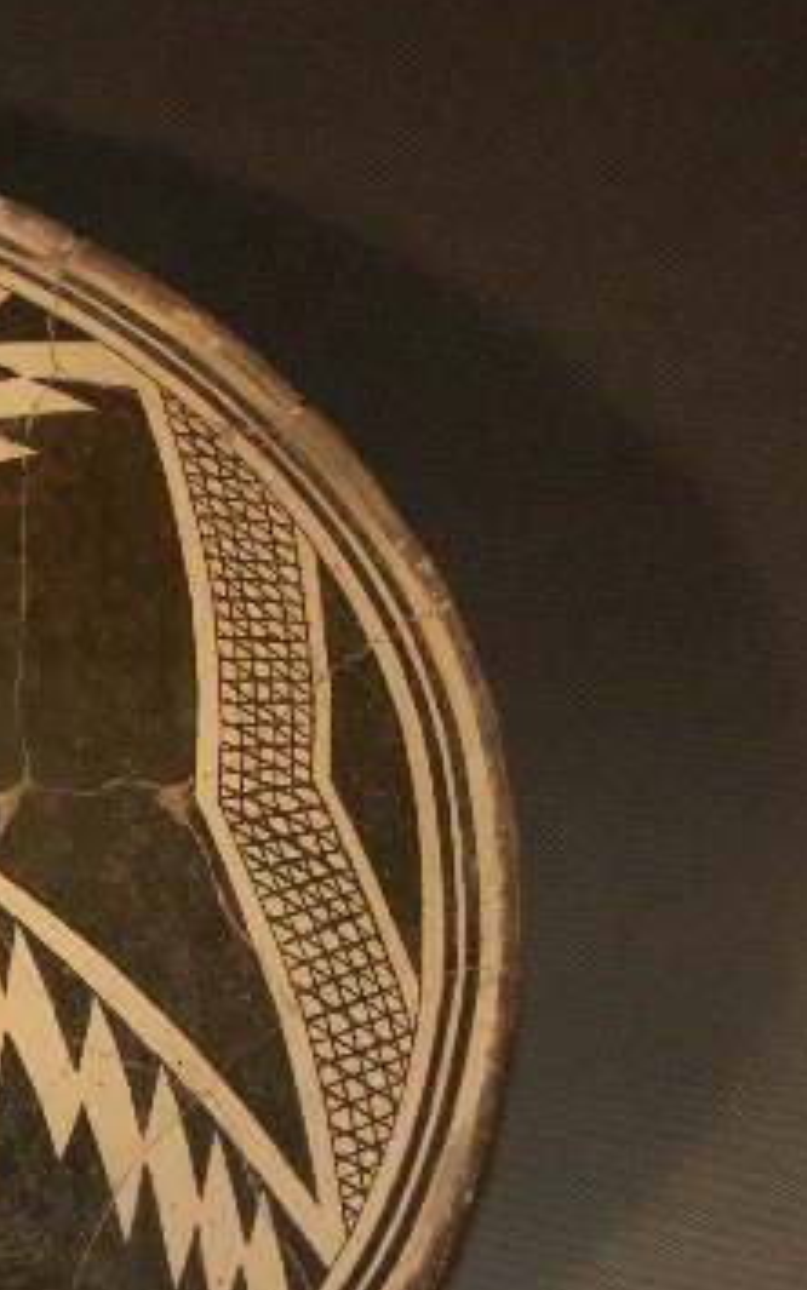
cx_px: -218
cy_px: 854
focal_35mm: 86
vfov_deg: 24.0
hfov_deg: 14.6
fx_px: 3025
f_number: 2.8
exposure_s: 1/320
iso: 100
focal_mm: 11.73
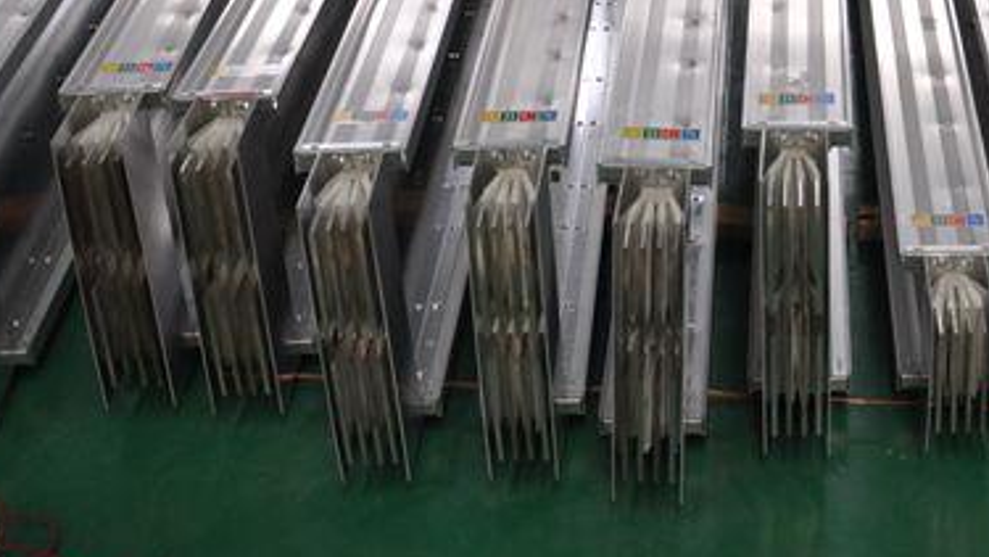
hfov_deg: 29.9
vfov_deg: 17.2
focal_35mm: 69
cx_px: 783
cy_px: 61
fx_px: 1810
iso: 400
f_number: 3.8
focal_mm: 22
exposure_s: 1/80
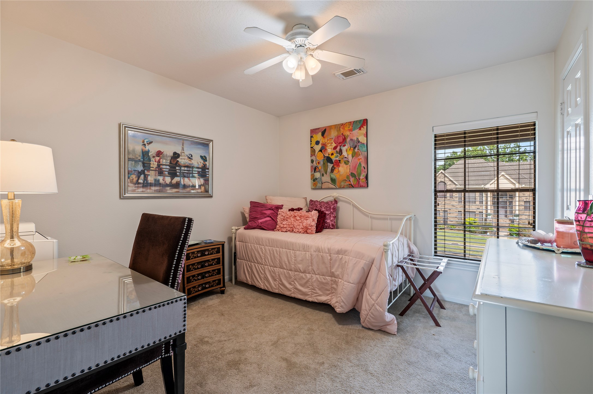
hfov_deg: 96.8
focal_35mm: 16
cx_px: 296
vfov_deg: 73.7
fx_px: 263
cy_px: 197
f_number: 6.3
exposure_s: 1/4
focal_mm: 16
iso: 125
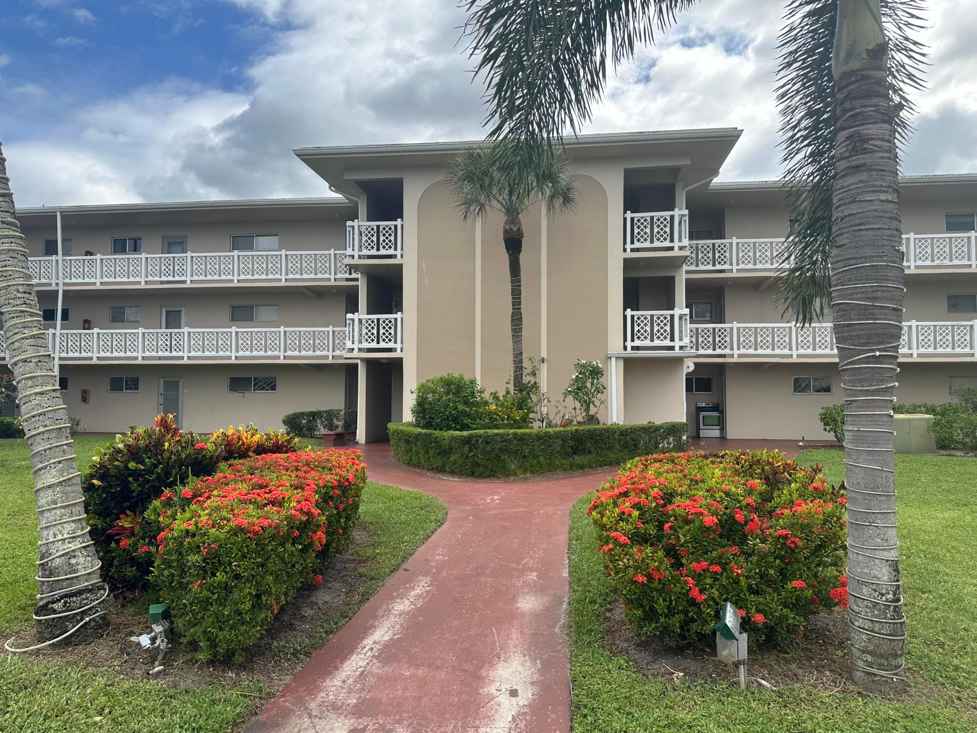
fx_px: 677
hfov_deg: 71.6
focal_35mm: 24
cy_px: 366
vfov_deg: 56.8
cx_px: 488
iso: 80
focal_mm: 6.86
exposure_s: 1/2203
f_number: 1.78
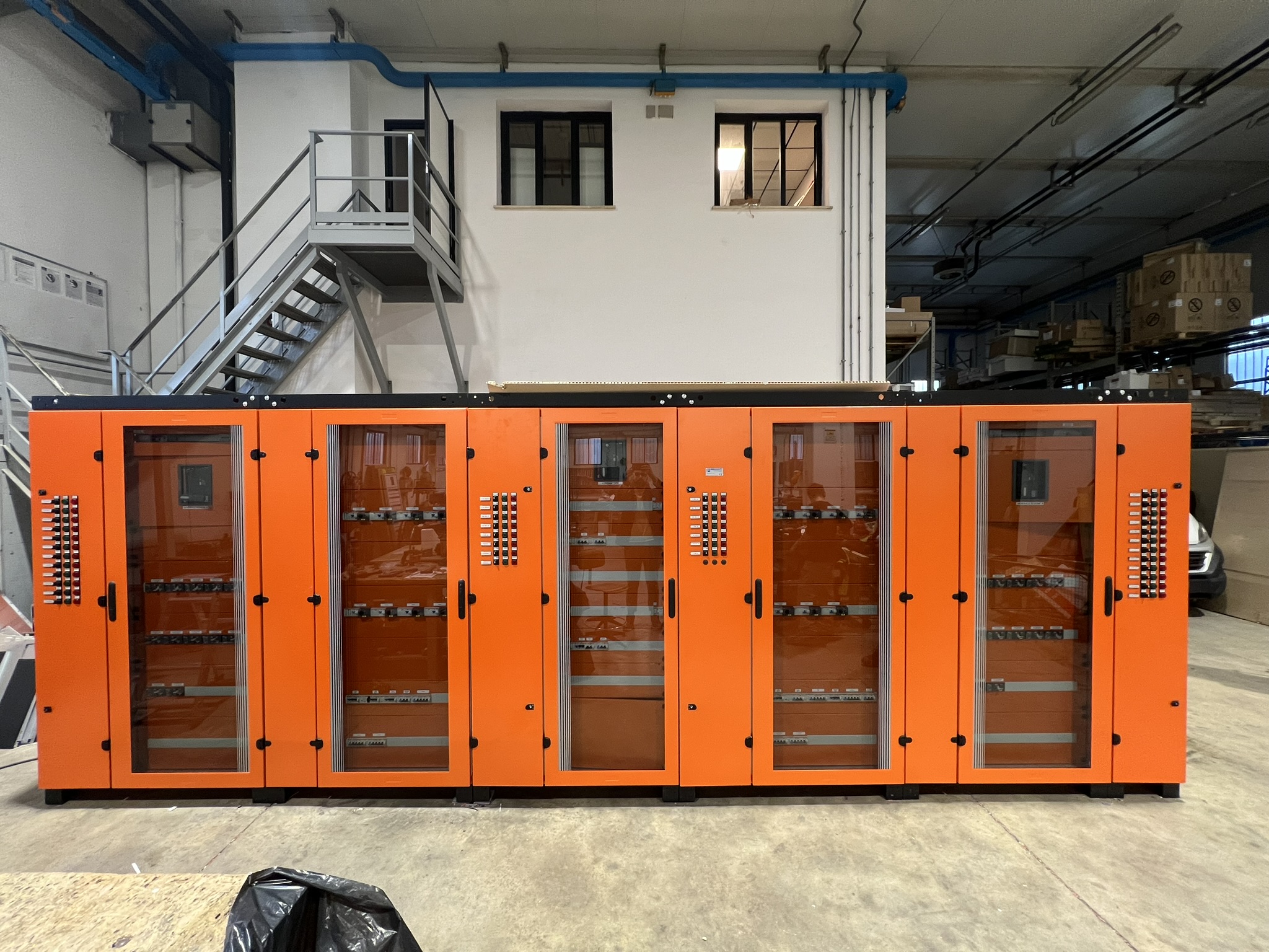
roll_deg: +0.6
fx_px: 477
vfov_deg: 89.9
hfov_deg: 106.2
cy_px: 476
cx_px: 634
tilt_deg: -2.1
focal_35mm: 13
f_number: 1.8
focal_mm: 1.57
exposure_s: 1/50
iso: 200
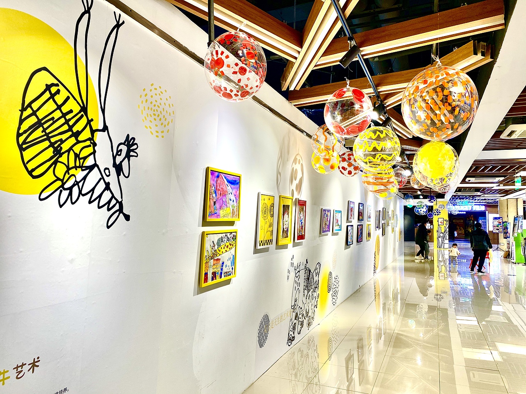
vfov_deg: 53.1
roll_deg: -1.0
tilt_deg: +2.0
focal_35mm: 26
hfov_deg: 67.3
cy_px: 197
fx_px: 395
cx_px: 263
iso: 64
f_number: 1.8
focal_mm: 4.25
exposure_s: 1/50
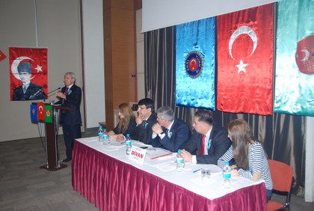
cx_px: 157
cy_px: 106
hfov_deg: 57.1
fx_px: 288
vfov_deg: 40.2
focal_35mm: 33
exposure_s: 1/60
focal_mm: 22
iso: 200
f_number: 4
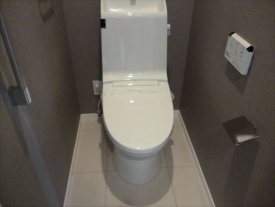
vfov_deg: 49.7
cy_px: 104
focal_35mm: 28
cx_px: 138
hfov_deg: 63.4
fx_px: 222
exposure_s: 1/40
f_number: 3.1
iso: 800
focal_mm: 5
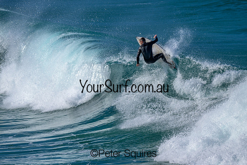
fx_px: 5490
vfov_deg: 1.7
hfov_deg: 2.6
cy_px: 82
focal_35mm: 800
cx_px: 124
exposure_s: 1/2000
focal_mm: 800
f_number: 6.3
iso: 200
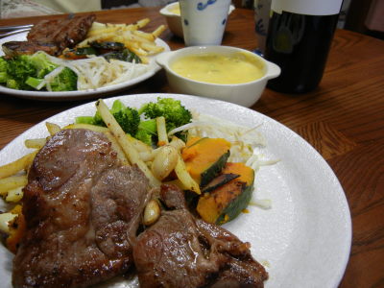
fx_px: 333
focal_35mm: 30
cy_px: 144
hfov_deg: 60.0
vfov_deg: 46.8
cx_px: 192
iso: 243
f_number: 3.5
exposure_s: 1/30
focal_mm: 5.4
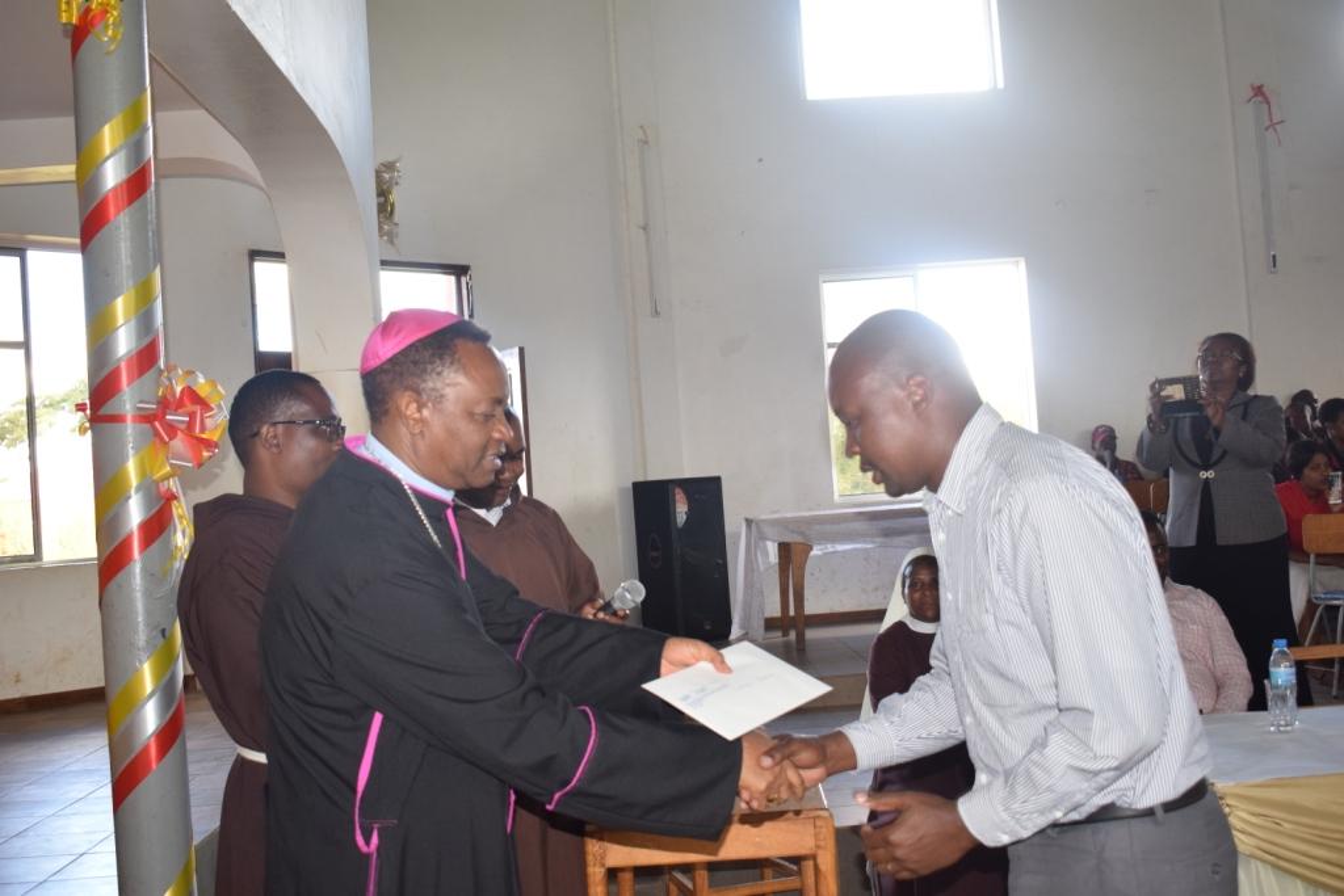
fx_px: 1512
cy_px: 448
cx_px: 672
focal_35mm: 40
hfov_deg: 47.9
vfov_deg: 33.0
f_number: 5
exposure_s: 1/100
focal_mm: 27
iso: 800
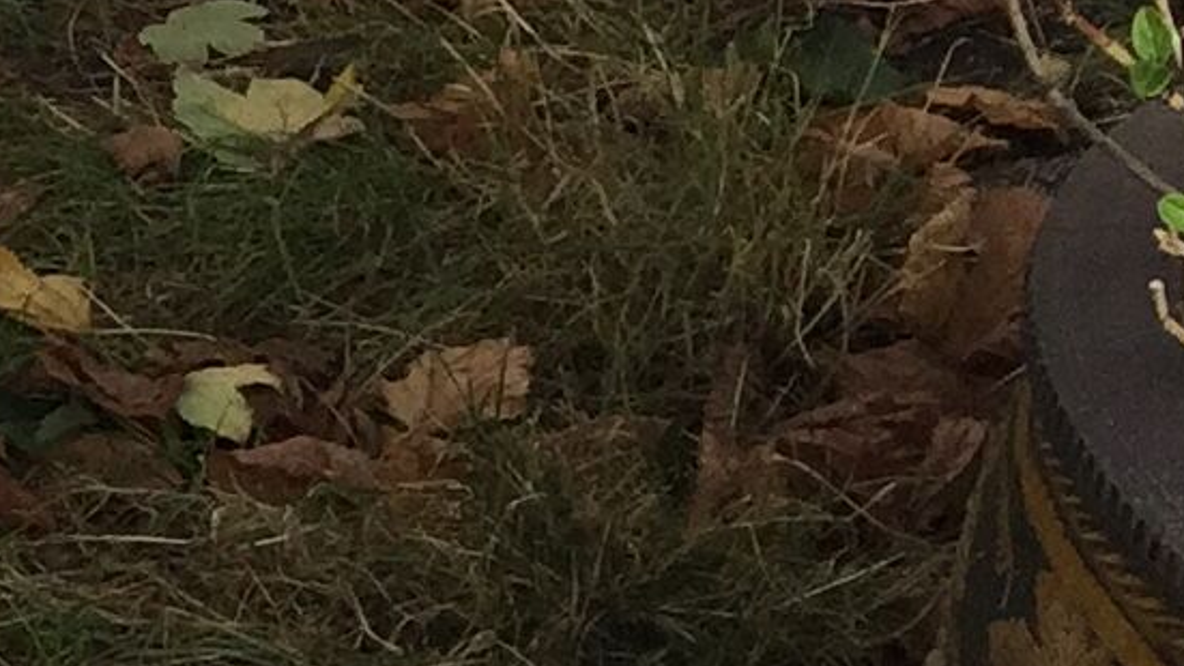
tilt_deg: -34.8
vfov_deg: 6.5
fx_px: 5871
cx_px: -2190
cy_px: 99
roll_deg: +0.0
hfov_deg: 9.4
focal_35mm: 187
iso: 32
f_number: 2.2
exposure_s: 1/439
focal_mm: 4.15
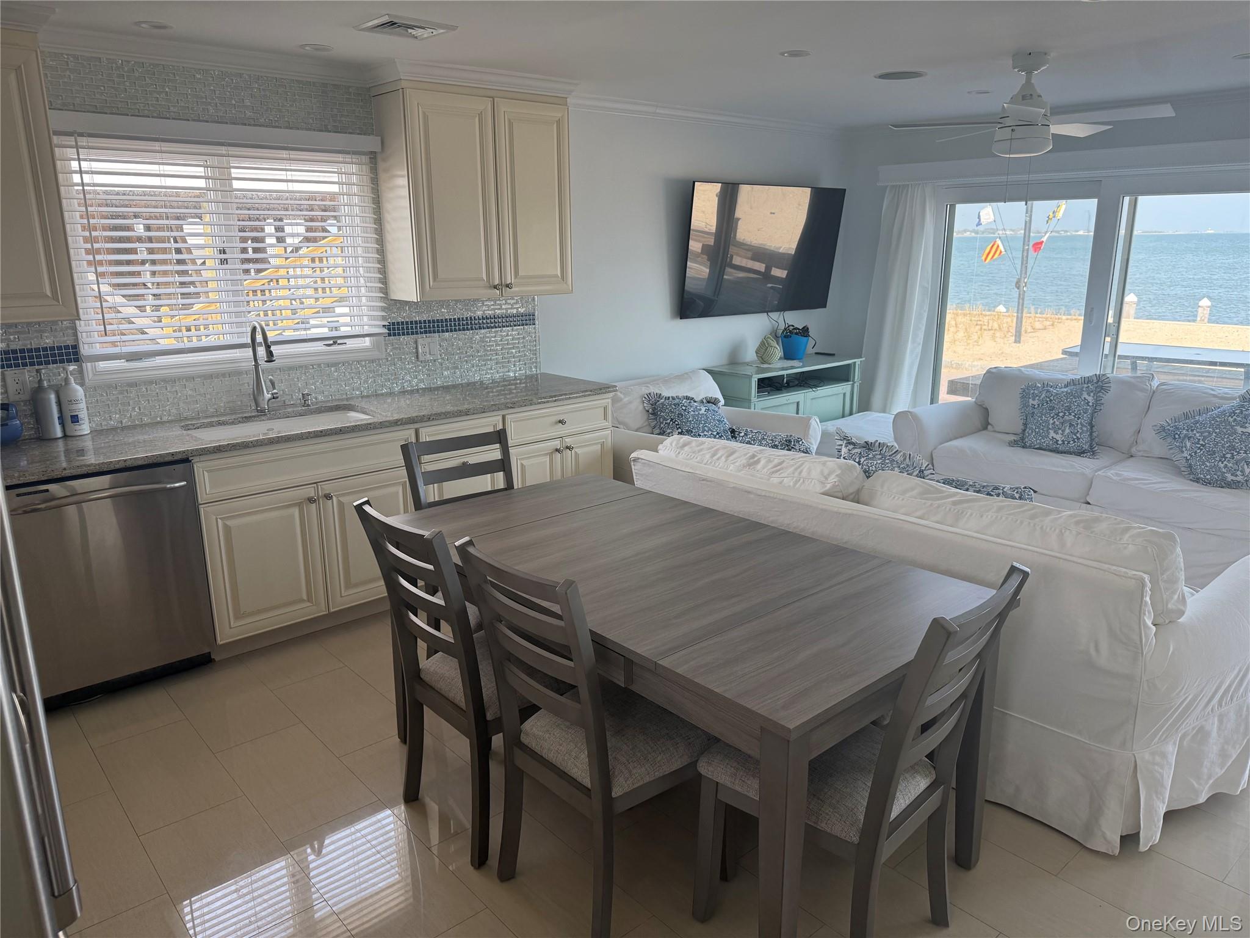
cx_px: 625
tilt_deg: -13.4
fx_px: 867
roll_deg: +0.2
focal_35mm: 24
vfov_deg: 56.8
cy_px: 469
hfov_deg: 71.6
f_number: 1.78
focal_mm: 6.76
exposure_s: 1/327
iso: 100
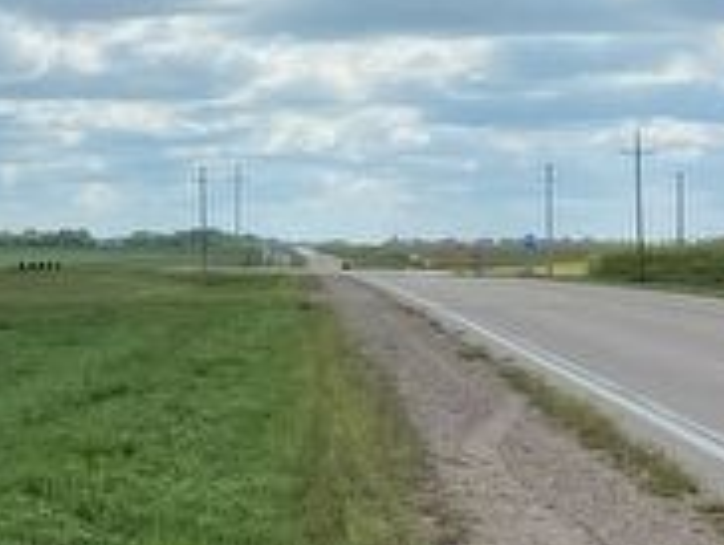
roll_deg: +0.4
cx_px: -684
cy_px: 207
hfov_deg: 14.5
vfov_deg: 13.0
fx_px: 2387
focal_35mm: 114
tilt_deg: +2.5
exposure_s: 1/5747
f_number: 1.8
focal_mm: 4.25
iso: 32
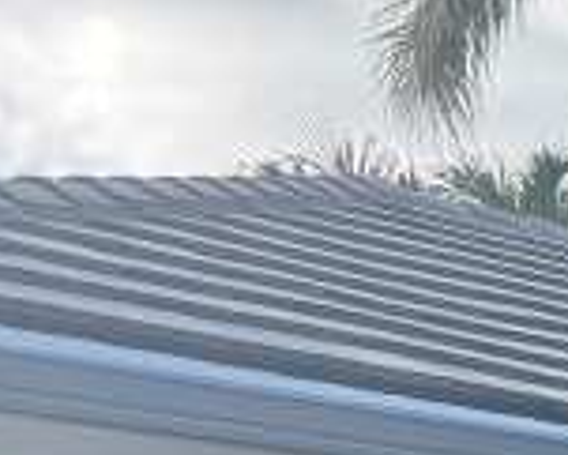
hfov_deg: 12.1
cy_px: 669
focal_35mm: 124
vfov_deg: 11.9
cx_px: 1407
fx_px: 2086
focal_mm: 6.76
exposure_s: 1/1250
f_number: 1.78
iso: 100
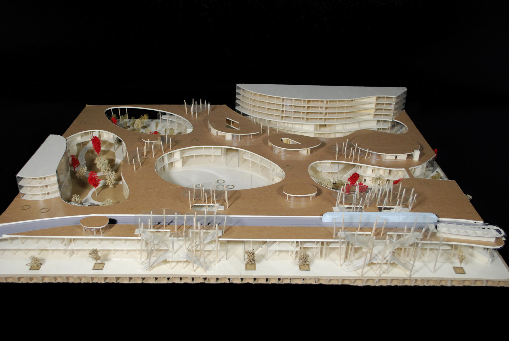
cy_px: 170
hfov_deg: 53.1
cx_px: 254
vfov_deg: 37.0
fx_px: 510
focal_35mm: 36
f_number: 4.2
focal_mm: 24
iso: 720
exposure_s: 1/30
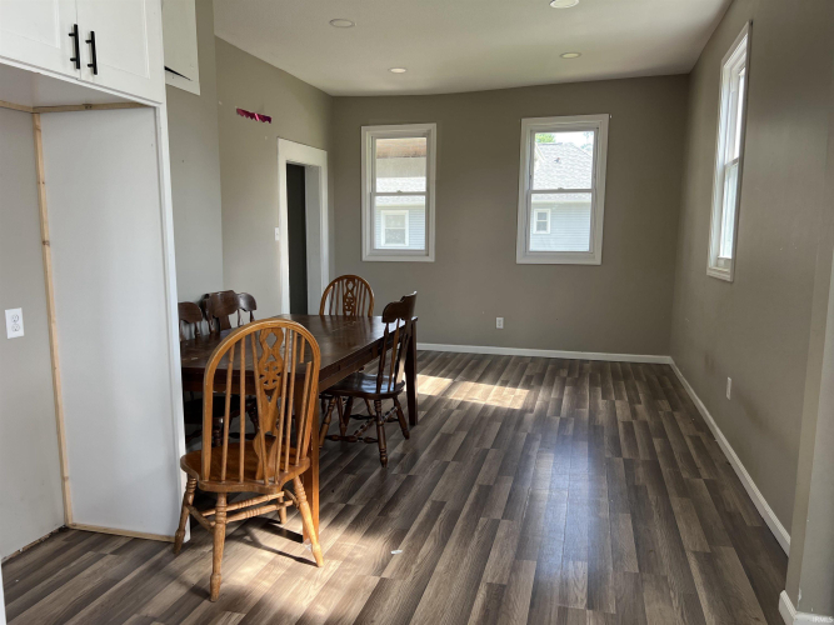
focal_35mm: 26
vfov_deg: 53.0
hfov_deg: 67.3
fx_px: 626
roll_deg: -0.3
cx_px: 417
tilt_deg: -8.0
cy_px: 312
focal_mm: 5.7
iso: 40
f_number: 1.5
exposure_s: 1/178
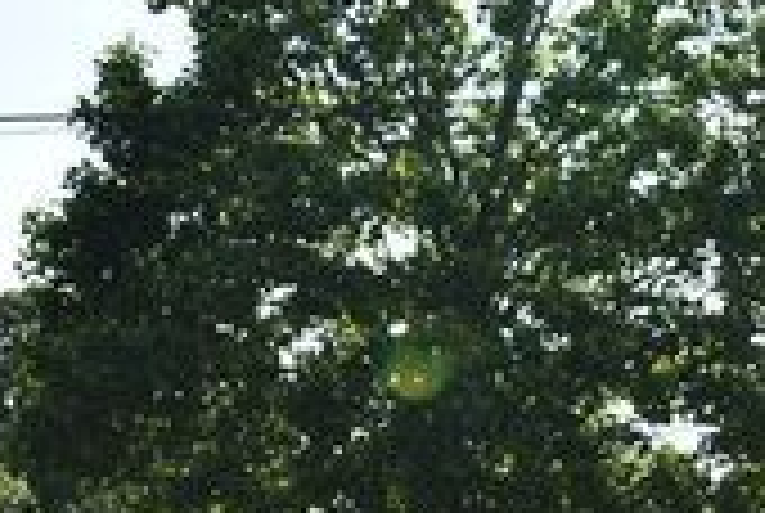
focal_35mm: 203
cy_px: 920
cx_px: 144
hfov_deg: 10.1
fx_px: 4321
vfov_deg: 6.6
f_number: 8
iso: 100
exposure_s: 1/250
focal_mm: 36
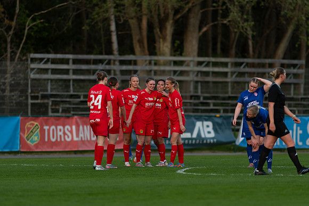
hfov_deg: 4.6
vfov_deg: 3.1
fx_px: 3863
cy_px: 103
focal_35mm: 450
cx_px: 154
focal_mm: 300
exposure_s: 1/1000
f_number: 3.2
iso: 450
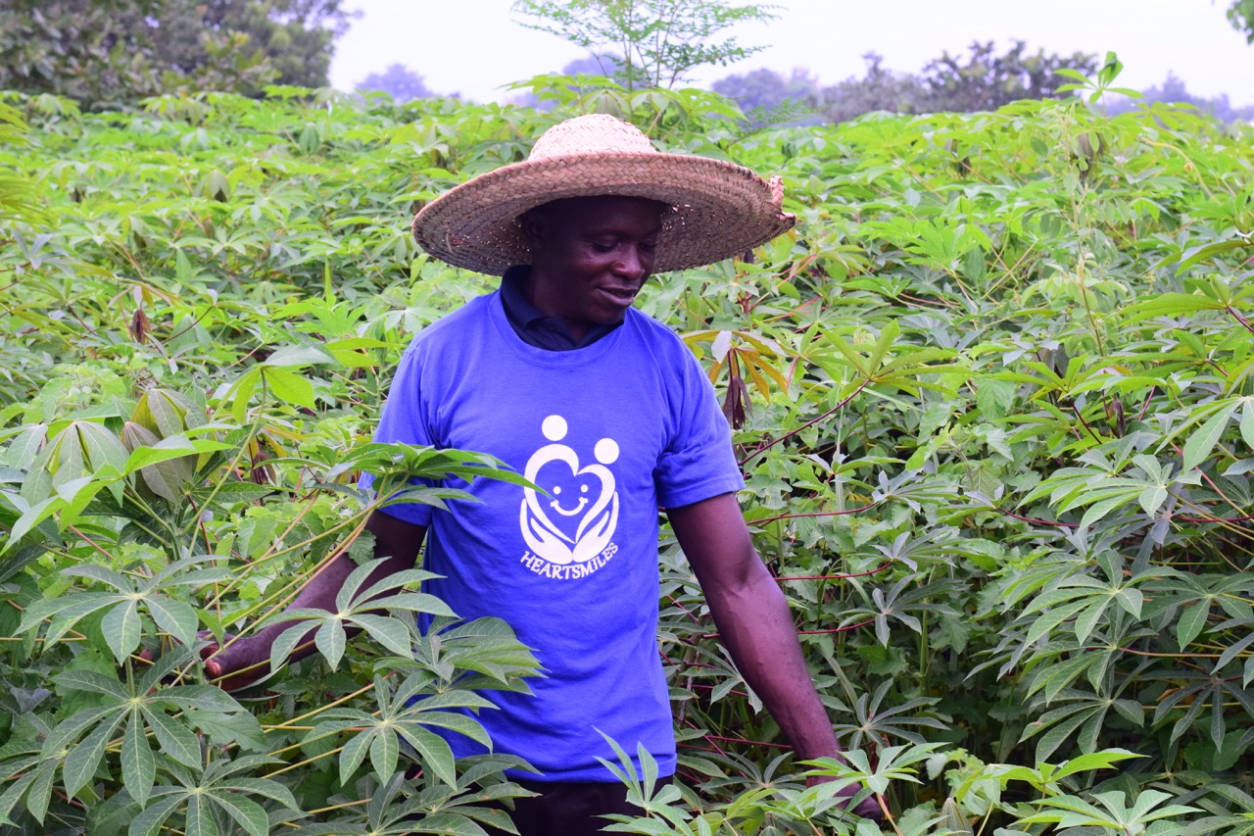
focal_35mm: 75
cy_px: 418
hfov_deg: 27.0
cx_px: 627
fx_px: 2612
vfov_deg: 18.2
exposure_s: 1/160
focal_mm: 50
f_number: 5
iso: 1000
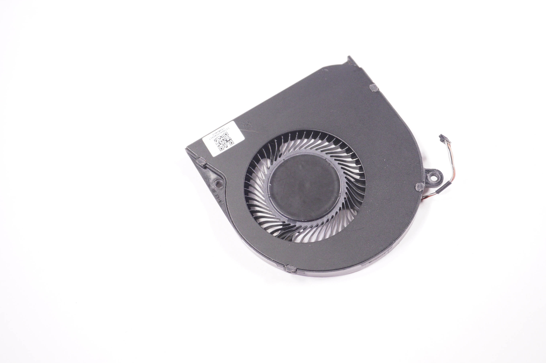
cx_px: 273
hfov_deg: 45.0
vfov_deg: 30.8
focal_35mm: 44
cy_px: 182
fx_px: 659
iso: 1250
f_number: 5.6
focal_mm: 29
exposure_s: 1/200
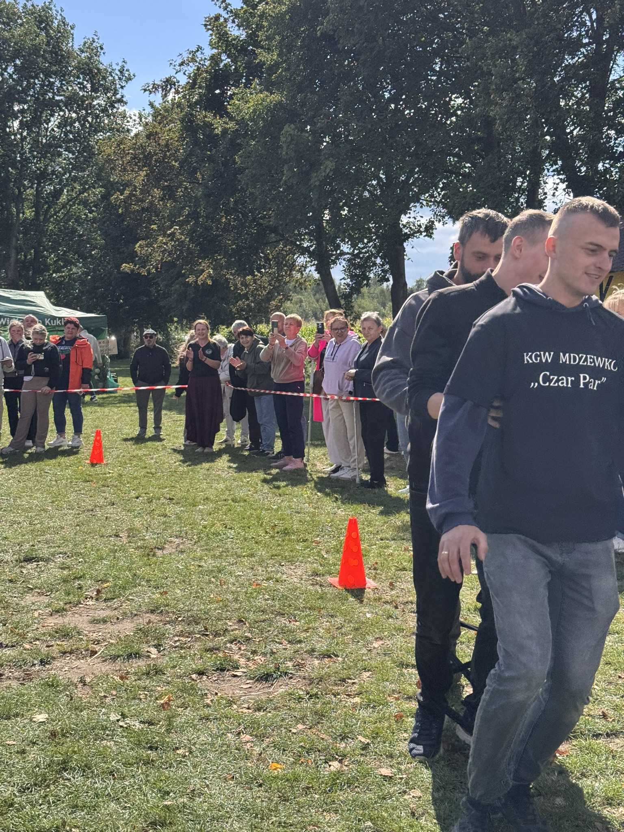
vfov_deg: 39.7
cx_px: 312
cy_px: 416
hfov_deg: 30.3
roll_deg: +2.2
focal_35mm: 48
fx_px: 1154
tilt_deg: -6.0
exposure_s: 1/2717
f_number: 1.78
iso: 64
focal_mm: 6.76
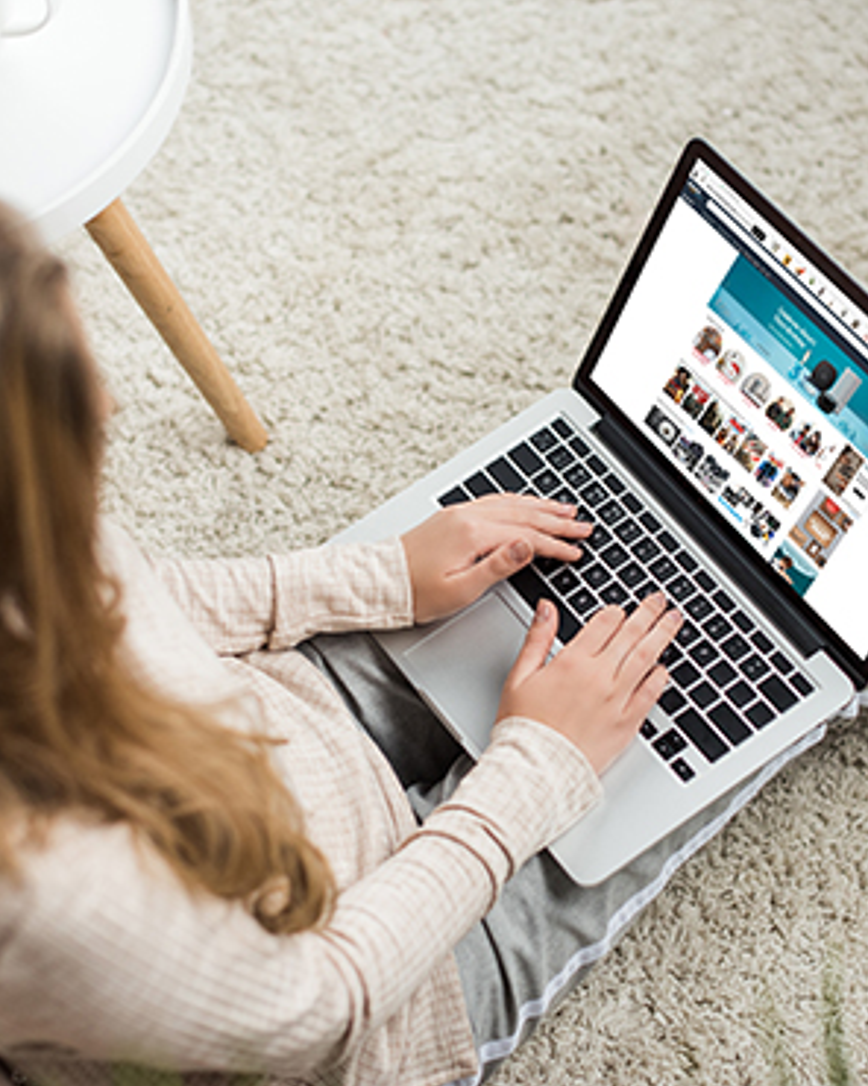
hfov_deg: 20.2
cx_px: 466
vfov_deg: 25.1
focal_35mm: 76
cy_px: 514
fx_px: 2440
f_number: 2.2
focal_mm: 50
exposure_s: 1/160
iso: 400
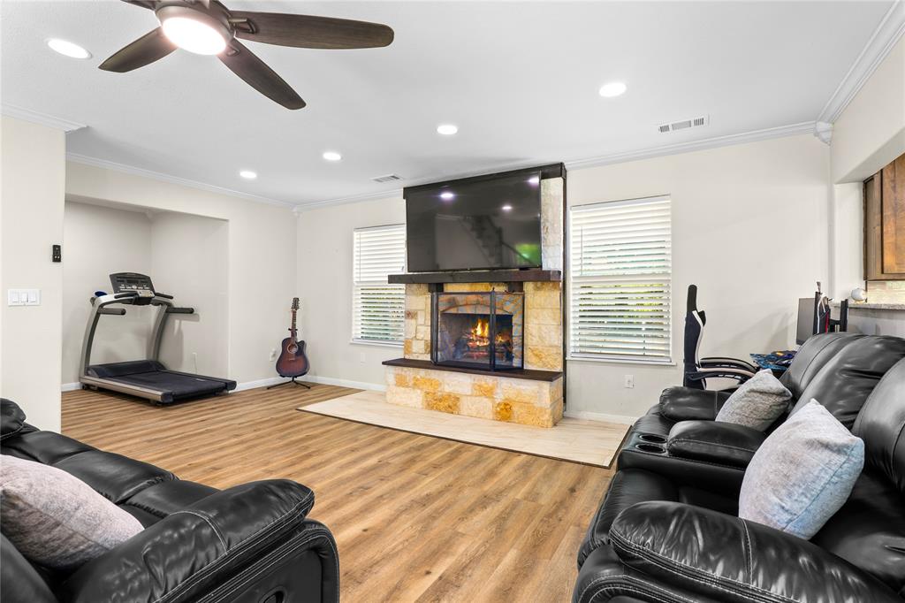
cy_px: 302
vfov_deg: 73.7
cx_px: 452
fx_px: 402
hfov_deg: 96.8
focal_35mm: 16
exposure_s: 1.6
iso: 125
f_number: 9
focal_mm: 16
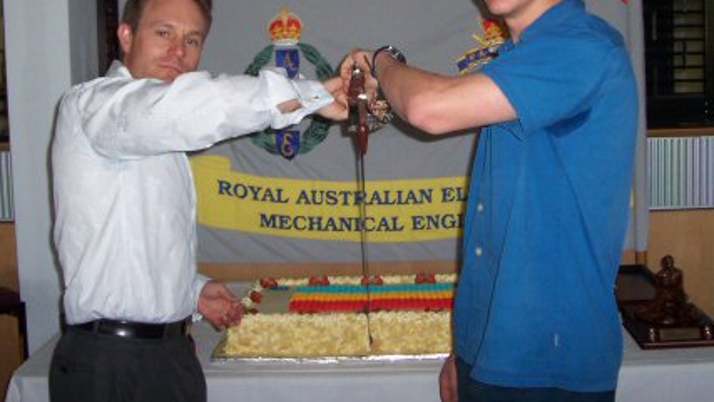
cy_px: 93
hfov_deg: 42.9
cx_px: 351
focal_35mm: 48
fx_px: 909
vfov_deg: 24.6
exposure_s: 1/60
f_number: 2.8
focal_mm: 5.6
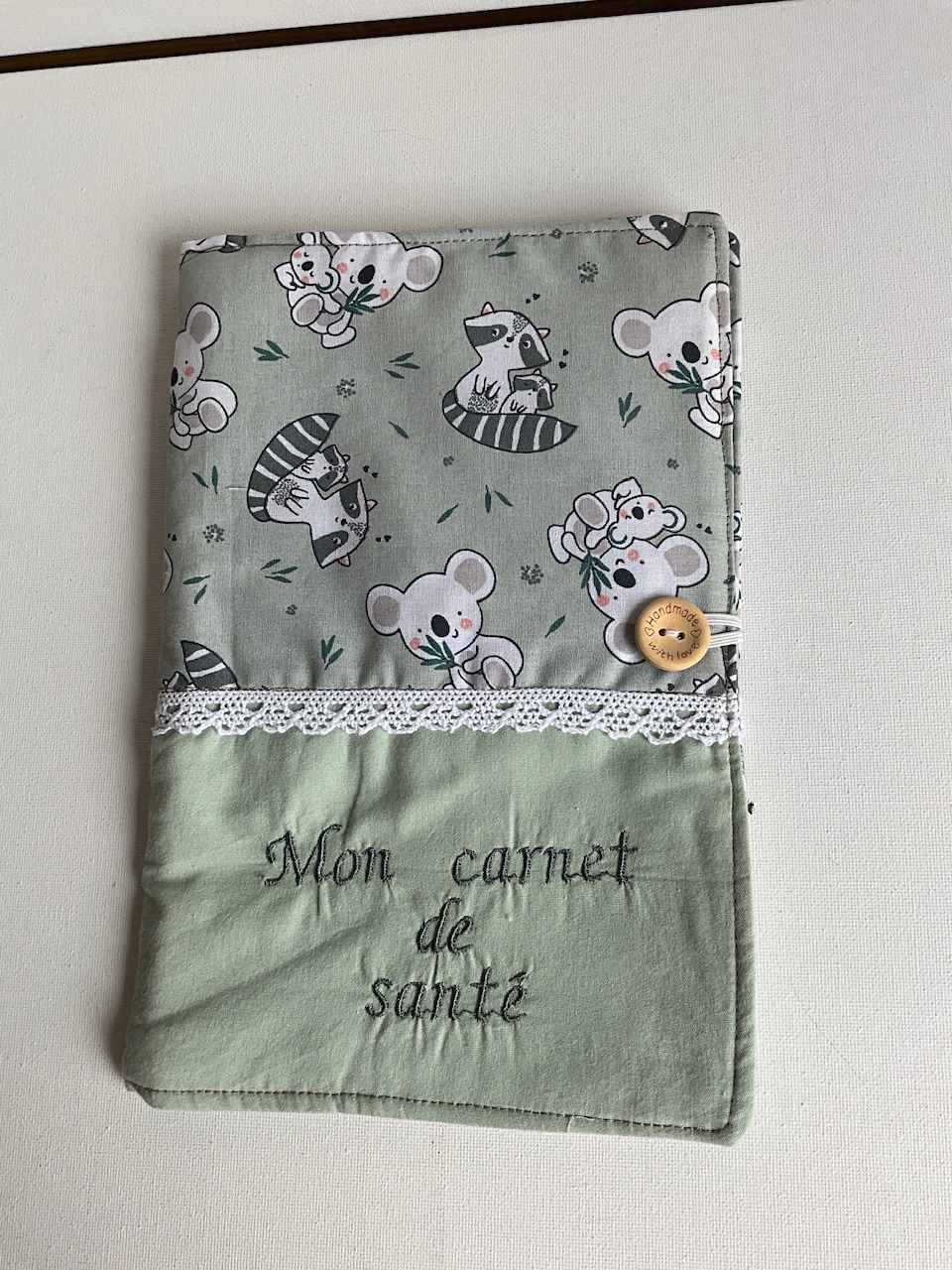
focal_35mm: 29
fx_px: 1063
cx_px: 476
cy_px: 635
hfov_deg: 48.2
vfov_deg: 61.7
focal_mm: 3
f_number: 1.8
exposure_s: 1/217
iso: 20
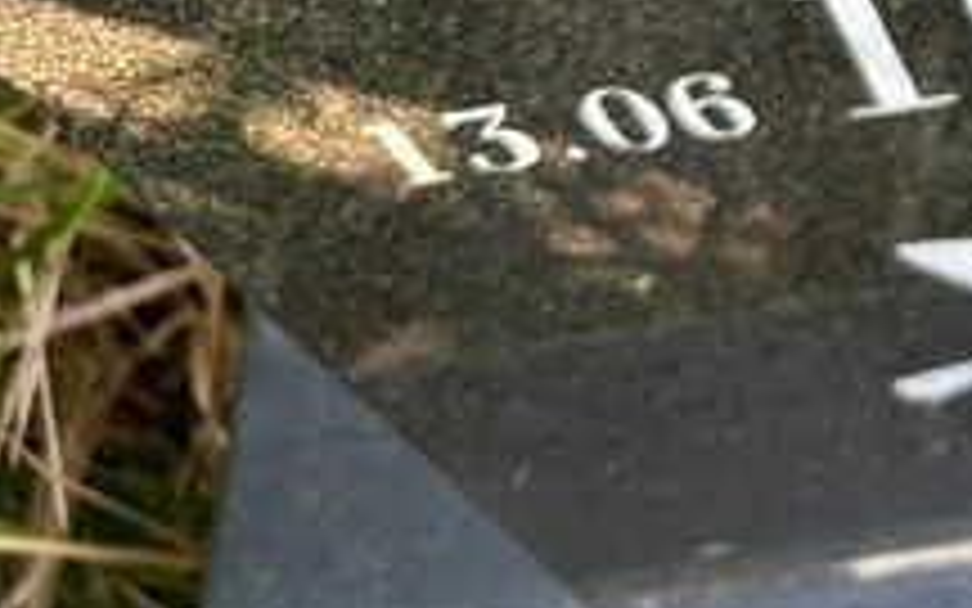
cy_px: -464
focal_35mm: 102
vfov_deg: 11.9
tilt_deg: -54.3
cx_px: 1580
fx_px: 2702
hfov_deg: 17.6
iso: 50
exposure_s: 1/144
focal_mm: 5.96
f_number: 1.6
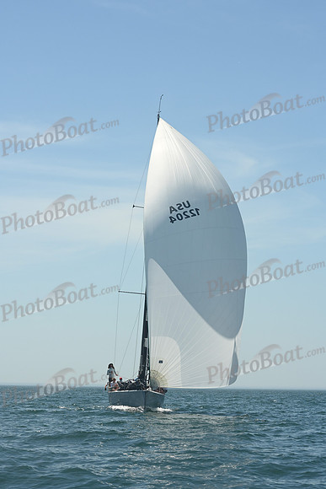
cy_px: 244
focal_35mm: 98
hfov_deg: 14.0
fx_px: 1330
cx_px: 163
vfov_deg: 20.8
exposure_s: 1/1000
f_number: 10
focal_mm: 98
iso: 320
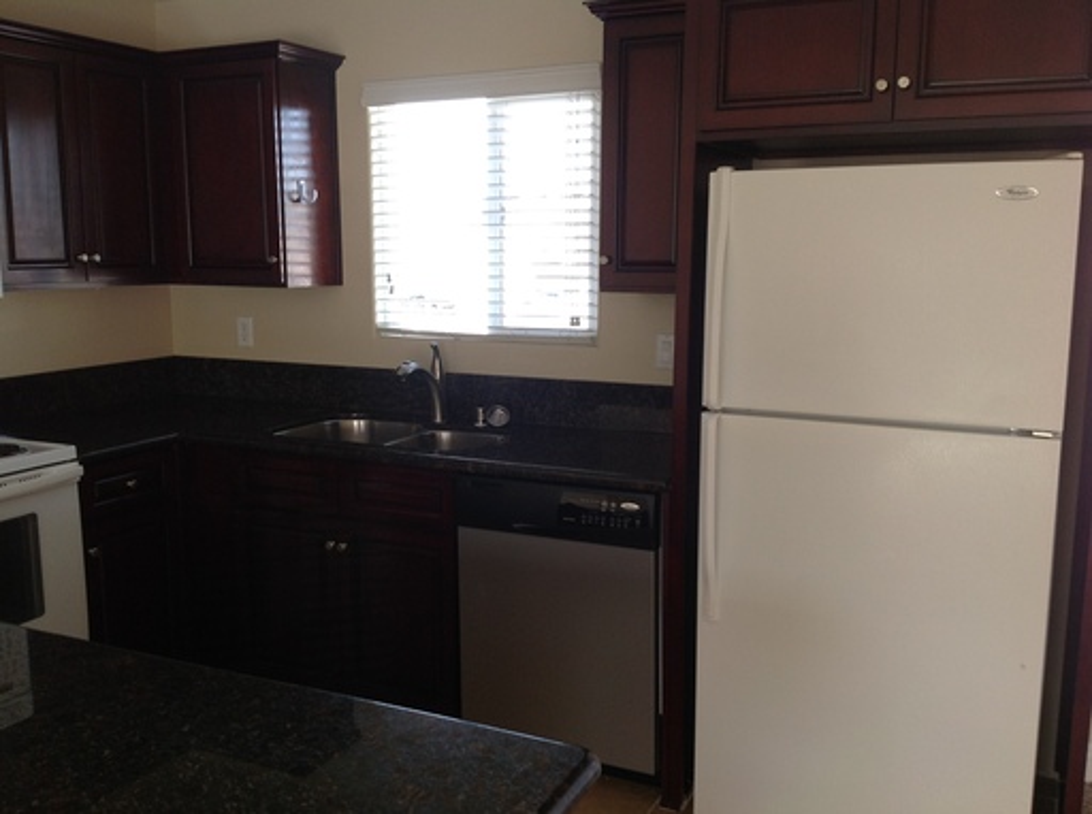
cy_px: 407
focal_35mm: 35
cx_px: 546
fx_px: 1102
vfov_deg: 40.6
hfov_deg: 52.7
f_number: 2.4
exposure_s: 1/40
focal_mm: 4.28
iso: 80
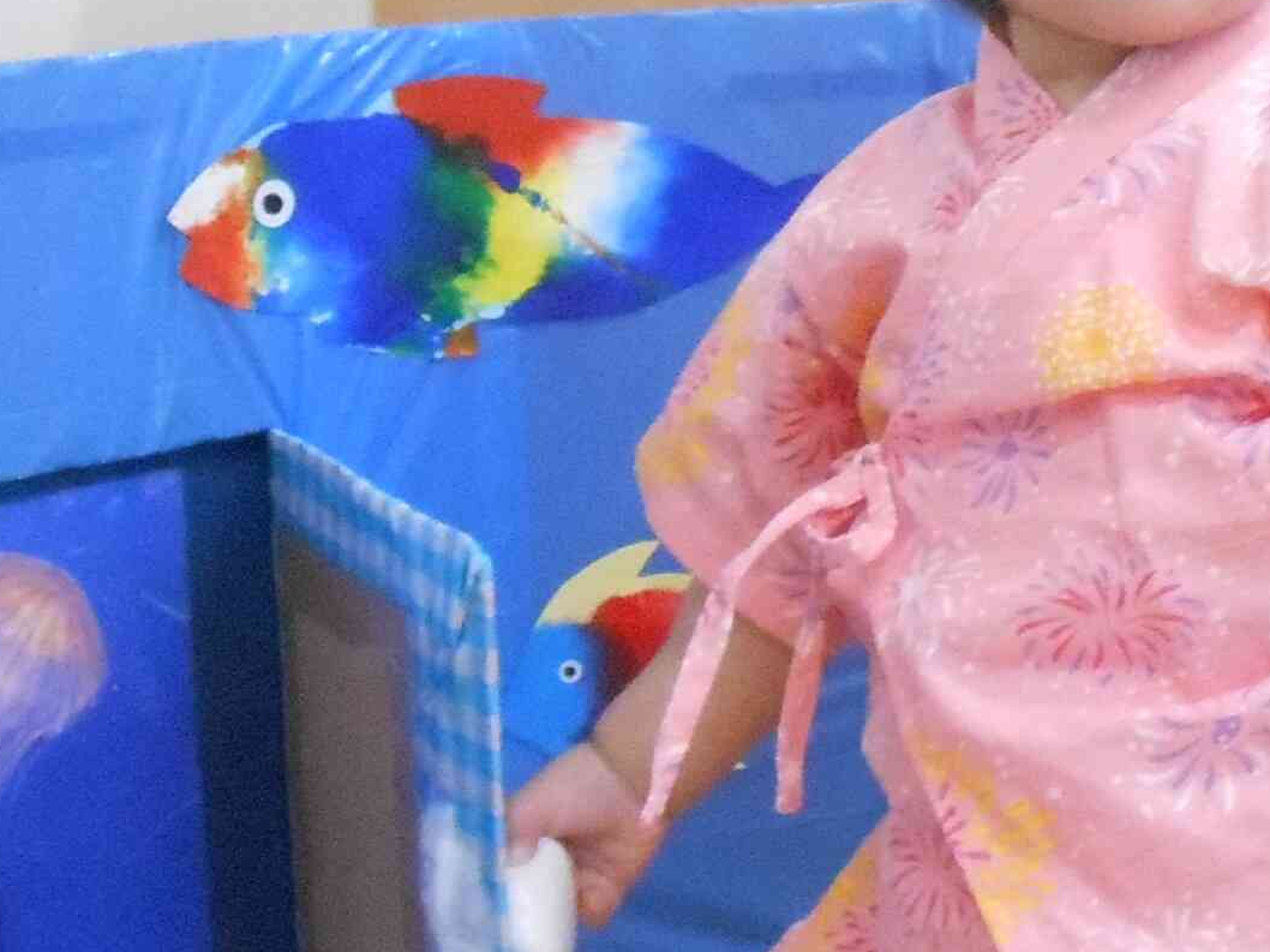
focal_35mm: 95
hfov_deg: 19.6
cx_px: 1456
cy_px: 167
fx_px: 3485
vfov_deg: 15.4
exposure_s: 1/60
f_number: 3.4
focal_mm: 4.7
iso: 800
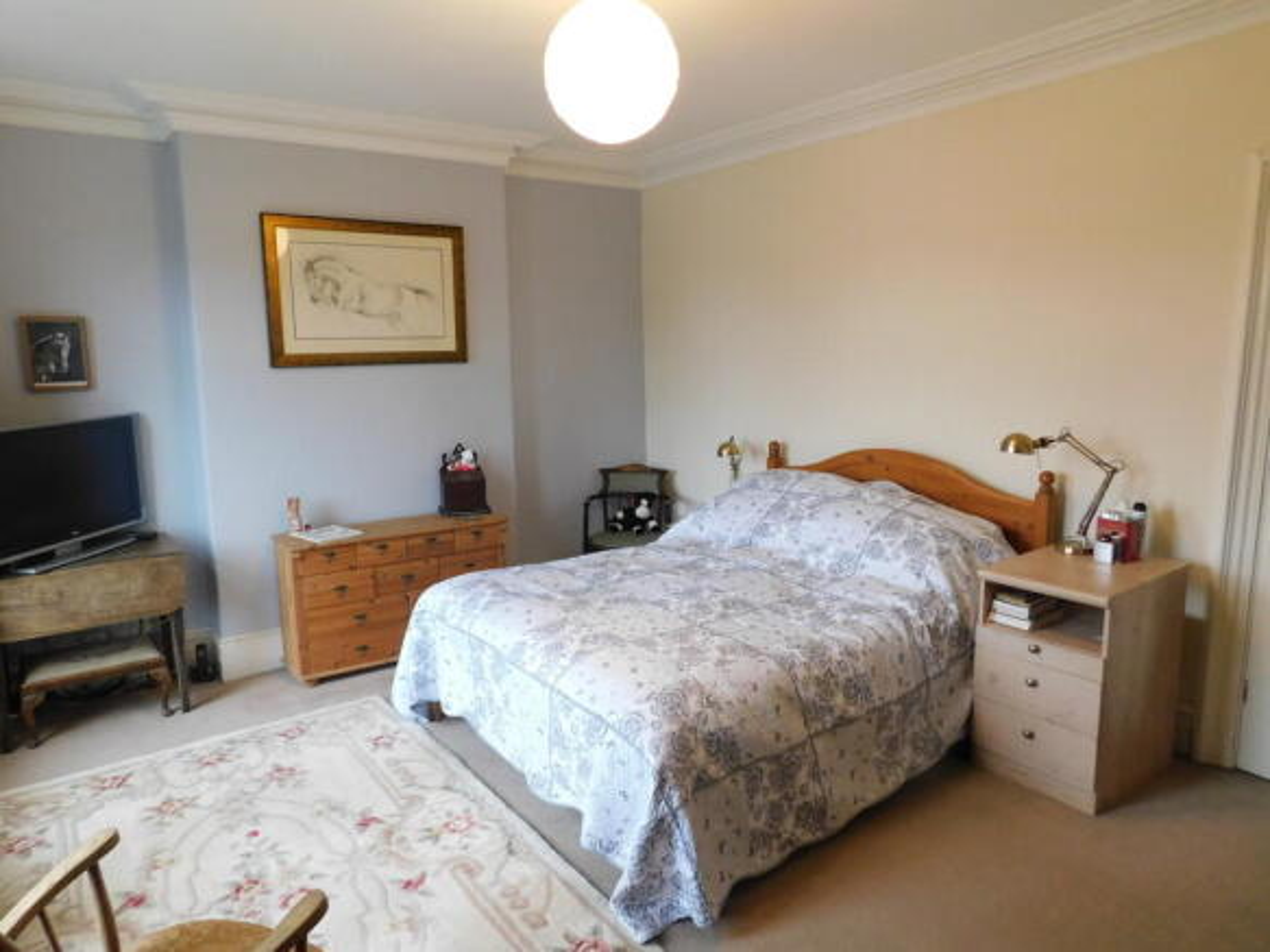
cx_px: 635
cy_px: 476
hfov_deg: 73.9
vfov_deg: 58.9
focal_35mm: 23
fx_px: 844
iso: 400
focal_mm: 4
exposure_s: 1/30
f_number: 3
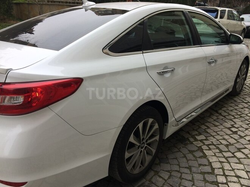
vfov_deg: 48.2
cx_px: 125
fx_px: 209
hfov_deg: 61.7
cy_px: 94
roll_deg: -2.7
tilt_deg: -21.3
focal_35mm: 29
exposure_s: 1/456
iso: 32
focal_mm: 4.15
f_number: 2.2
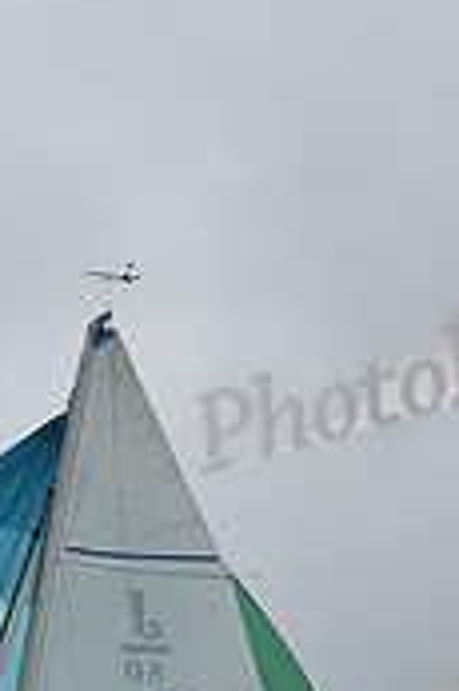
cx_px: -10
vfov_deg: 8.6
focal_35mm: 235
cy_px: 1003
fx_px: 4503
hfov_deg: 5.8
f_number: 11
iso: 400
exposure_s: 1/800
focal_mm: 70
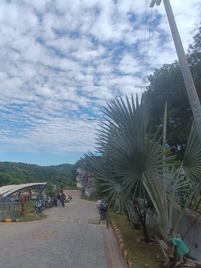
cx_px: 32
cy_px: 133
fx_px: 170
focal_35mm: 22
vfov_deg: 76.4
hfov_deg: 55.5
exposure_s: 1/936
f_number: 2.2
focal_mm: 1.66
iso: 50
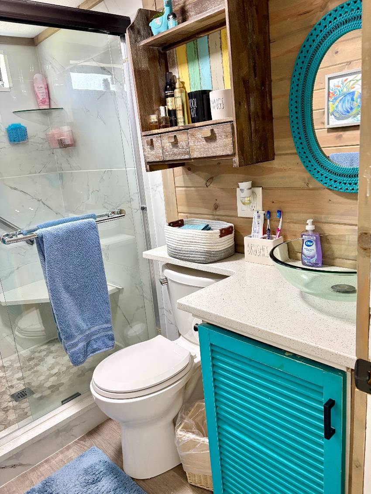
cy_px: 247
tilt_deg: -14.3
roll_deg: +5.9
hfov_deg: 53.1
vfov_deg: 67.3
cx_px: 186
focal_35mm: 26
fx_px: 371
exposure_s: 1/60
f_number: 1.6
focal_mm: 5.96
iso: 250
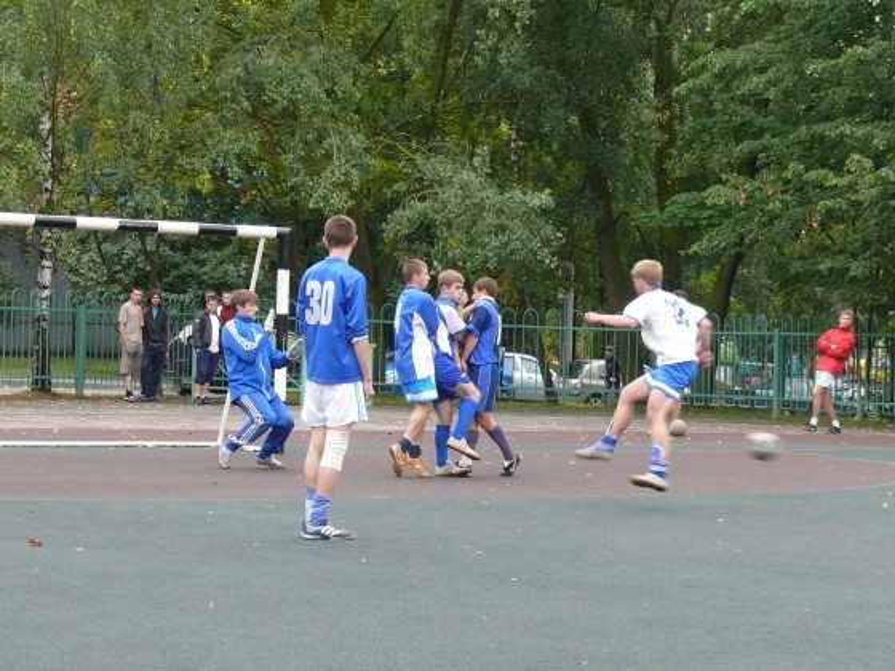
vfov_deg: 14.5
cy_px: 336
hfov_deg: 19.3
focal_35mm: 102
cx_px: 448
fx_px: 2637
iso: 100
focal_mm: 13.3
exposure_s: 1/125
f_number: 4
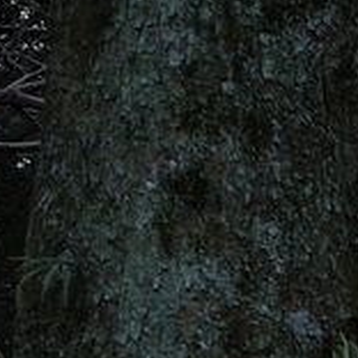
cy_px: 708
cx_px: 1235
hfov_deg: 6.6
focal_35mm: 229
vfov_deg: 7.4
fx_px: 2679
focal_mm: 18.3
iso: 100
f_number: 2.8
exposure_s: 1/60
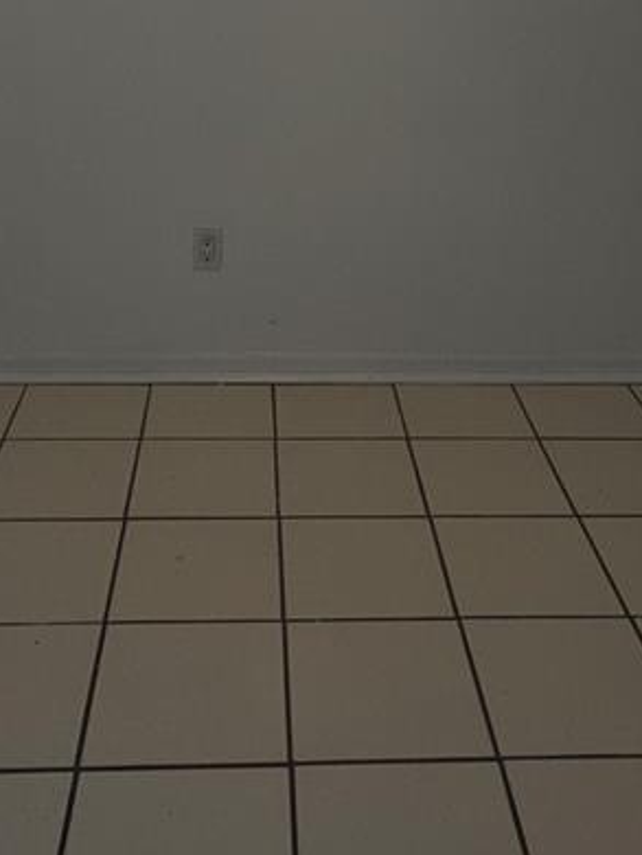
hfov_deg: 36.0
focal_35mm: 40
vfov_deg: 45.1
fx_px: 988
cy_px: 208
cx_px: 337
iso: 160
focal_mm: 2.2
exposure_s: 1/30
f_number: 1.9
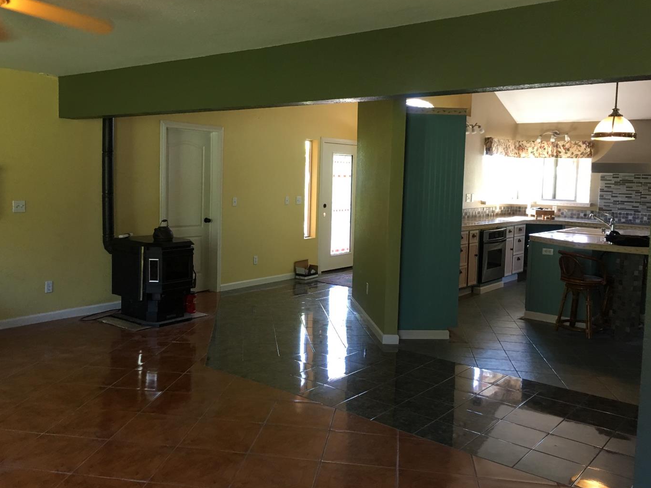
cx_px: 312
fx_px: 602
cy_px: 225
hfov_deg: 56.8
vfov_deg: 44.1
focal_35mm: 32
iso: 50
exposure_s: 1/15
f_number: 2.2
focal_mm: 4.15
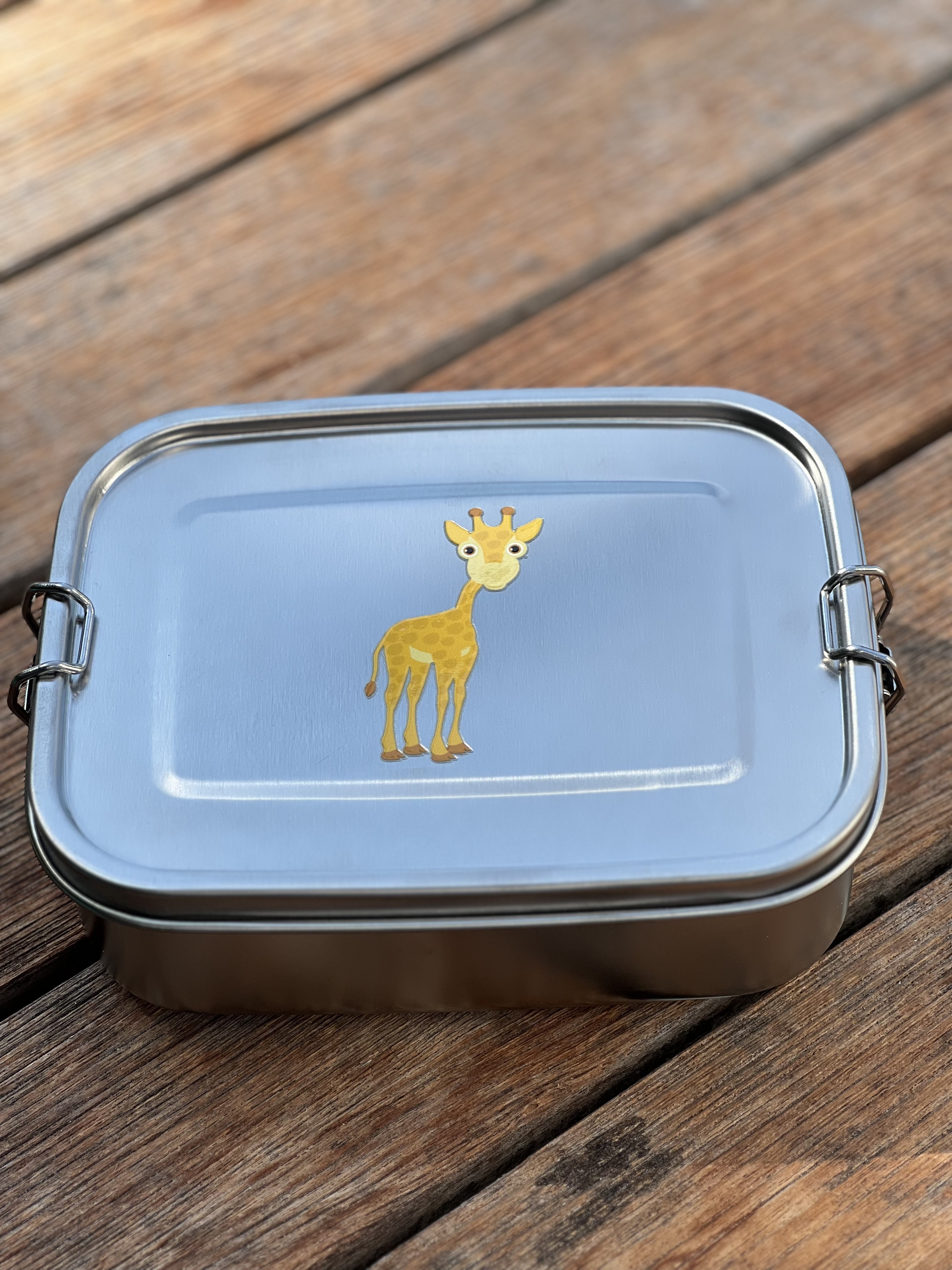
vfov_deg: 25.3
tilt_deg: -52.2
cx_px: 476
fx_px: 2824
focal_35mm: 77
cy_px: 635
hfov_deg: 19.1
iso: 25
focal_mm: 9
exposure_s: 1/169
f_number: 2.8
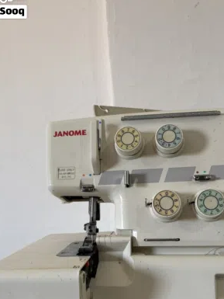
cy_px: 195
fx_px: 310
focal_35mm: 36
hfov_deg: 39.6
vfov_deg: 50.6
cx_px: 122
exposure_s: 1/100
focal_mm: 5.96
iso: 125
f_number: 1.6
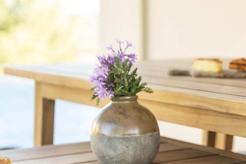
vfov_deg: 12.1
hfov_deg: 17.8
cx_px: 227
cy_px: 107
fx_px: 772
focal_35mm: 113
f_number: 2.8
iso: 200
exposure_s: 1/400
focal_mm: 52
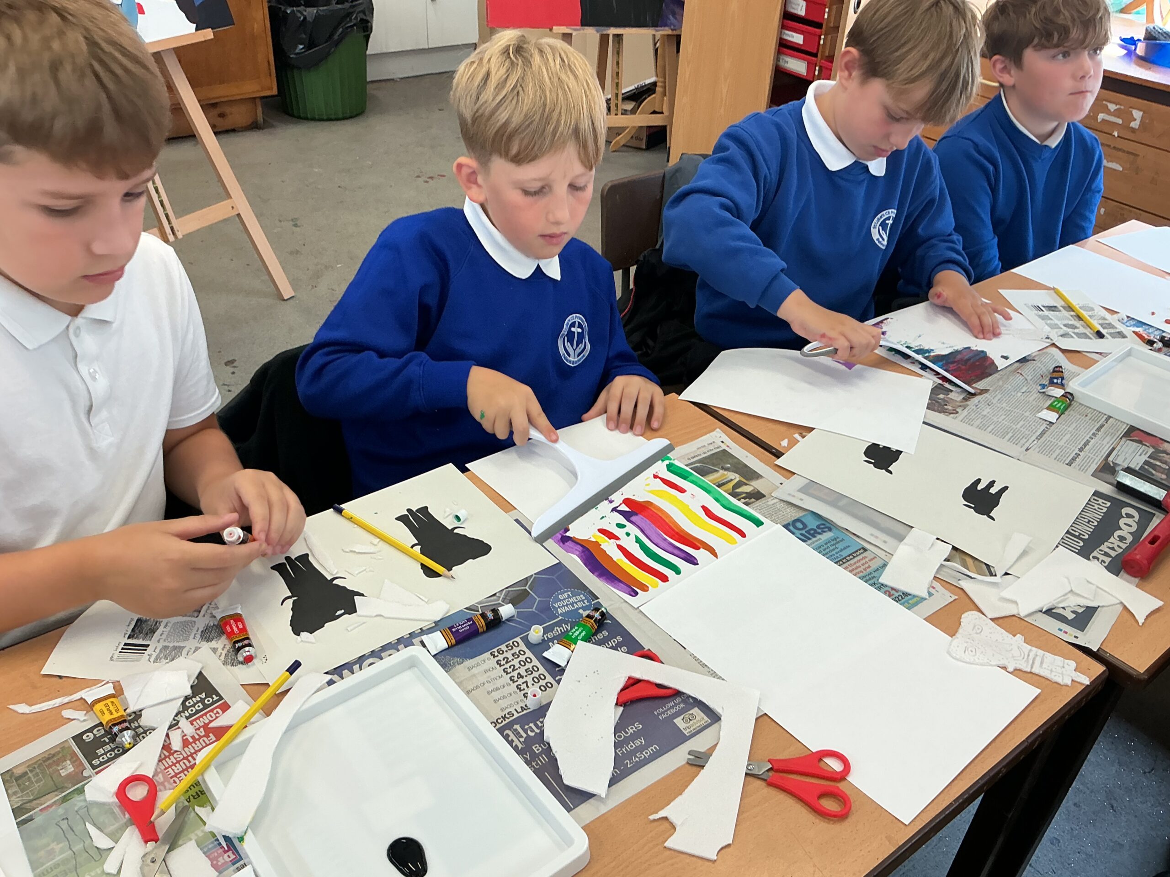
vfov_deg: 48.2
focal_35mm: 29
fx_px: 980
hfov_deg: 61.7
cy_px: 438
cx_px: 585
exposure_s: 1/60
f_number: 1.8
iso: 40
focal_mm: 3
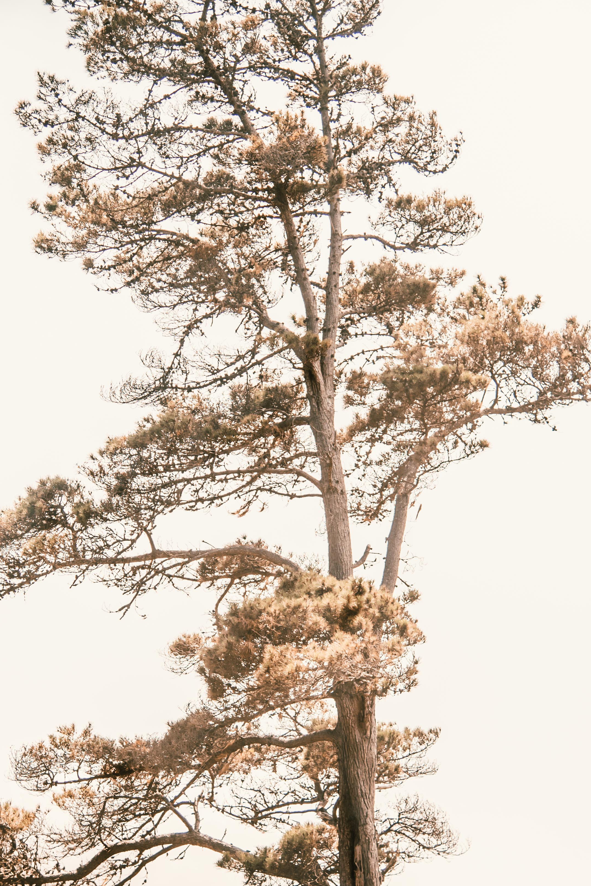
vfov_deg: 21.0
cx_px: 268
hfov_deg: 14.1
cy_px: 552
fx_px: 2386
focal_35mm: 97
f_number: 4
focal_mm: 52
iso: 125
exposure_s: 1/800
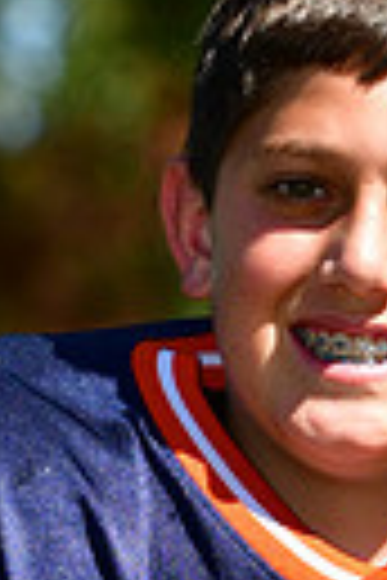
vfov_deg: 2.6
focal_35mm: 807
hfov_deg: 1.7
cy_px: 697
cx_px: 461
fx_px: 13012
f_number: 4.5
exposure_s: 1/3200
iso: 400
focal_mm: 120
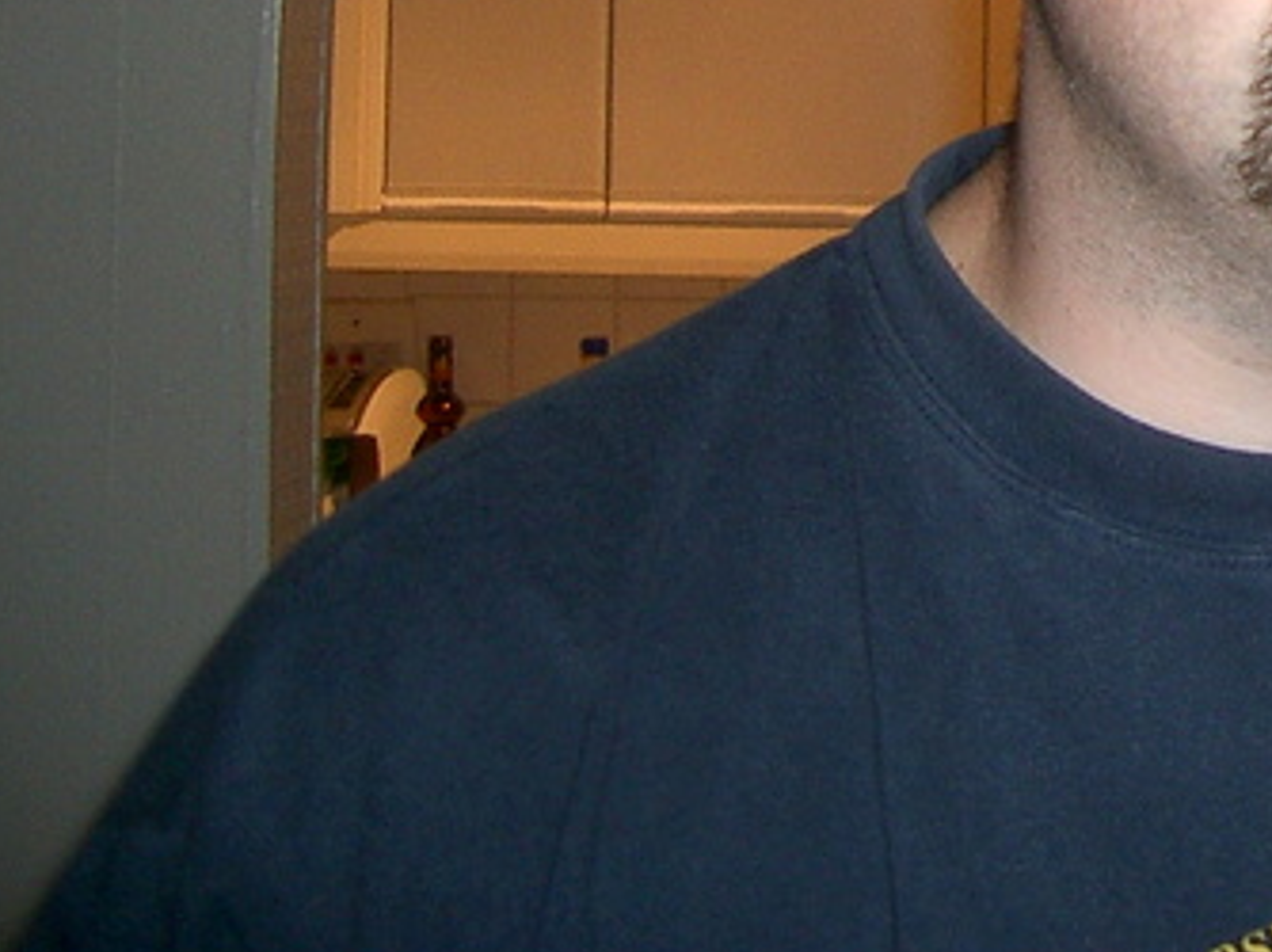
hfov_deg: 22.0
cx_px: 1478
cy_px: -145
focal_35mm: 83
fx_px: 3048
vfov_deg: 17.1
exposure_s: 1/40
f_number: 2.6
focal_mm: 5.8
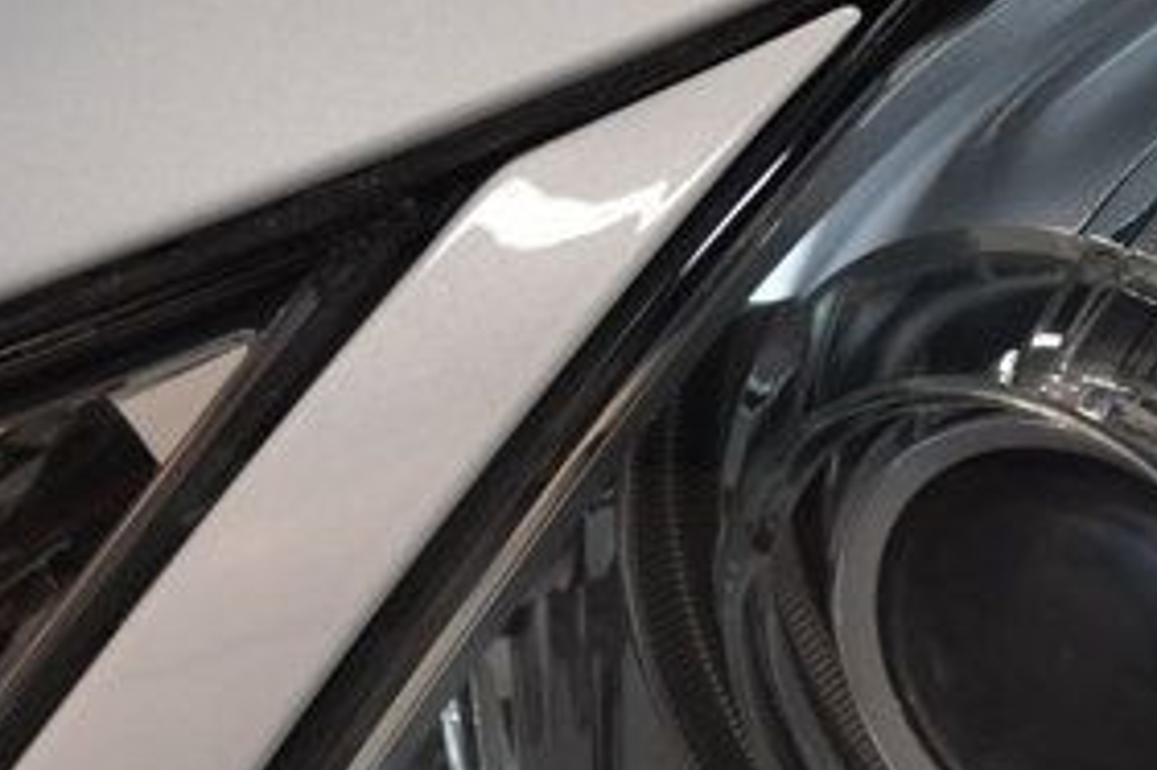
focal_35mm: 244
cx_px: 618
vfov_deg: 5.6
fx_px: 7837
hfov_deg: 8.4
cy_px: 416
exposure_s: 1/125
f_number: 4.5
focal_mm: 45
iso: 1000
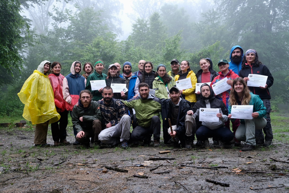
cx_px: 144
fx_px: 265
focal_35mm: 33
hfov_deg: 57.2
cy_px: 96
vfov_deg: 40.0
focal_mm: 22.3
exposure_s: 1/30
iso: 1000
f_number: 8
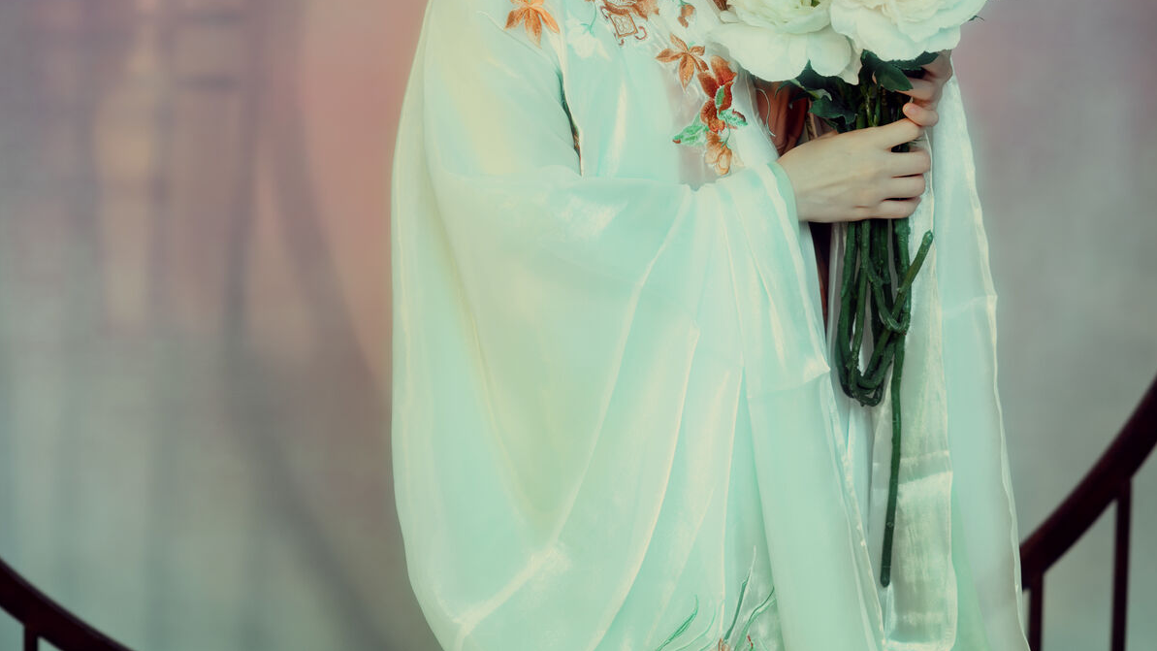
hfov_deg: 26.9
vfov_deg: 15.0
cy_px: -26
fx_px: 2424
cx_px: 581
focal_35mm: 79
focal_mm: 50
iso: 125
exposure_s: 1/100
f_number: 2.5
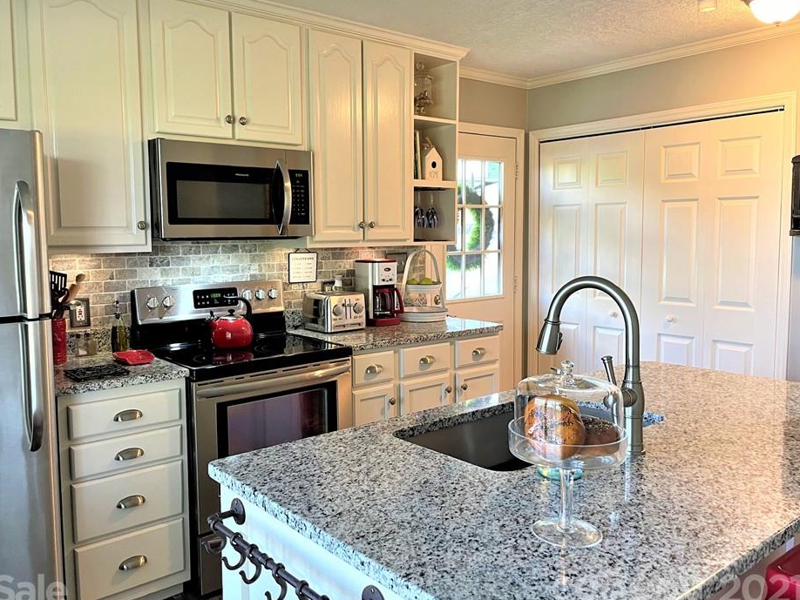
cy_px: 298
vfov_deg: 48.2
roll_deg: +1.1
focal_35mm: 29
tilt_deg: -5.0
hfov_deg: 61.5
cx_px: 365
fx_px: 670
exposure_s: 1/60
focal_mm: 4.2
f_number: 1.6
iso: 125
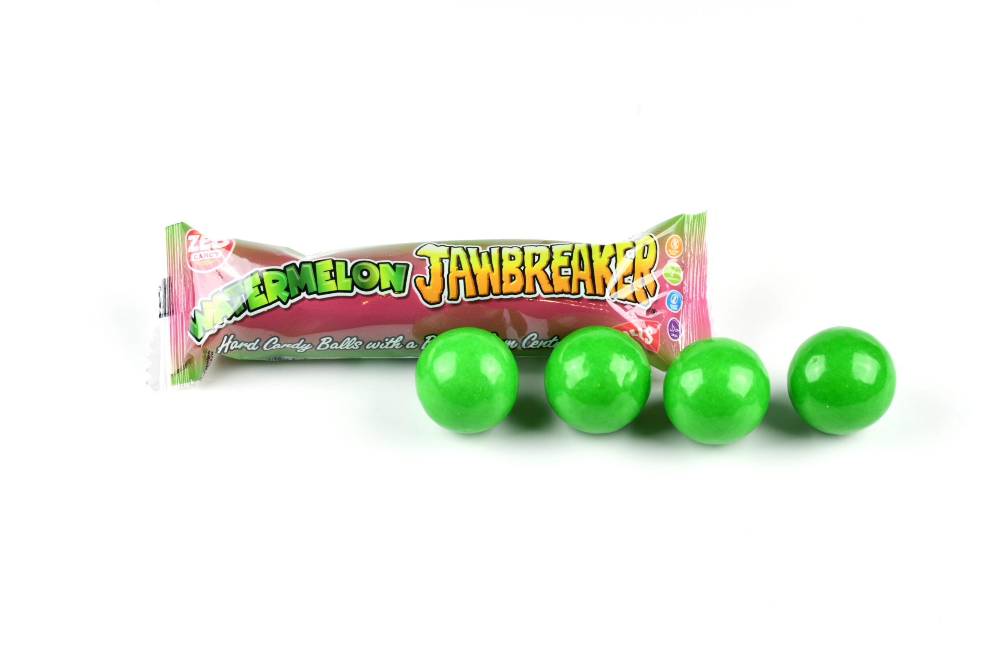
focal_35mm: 157
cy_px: 336
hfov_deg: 13.1
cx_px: 504
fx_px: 4396
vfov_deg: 8.7
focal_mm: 105
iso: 100
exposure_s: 1/3
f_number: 20
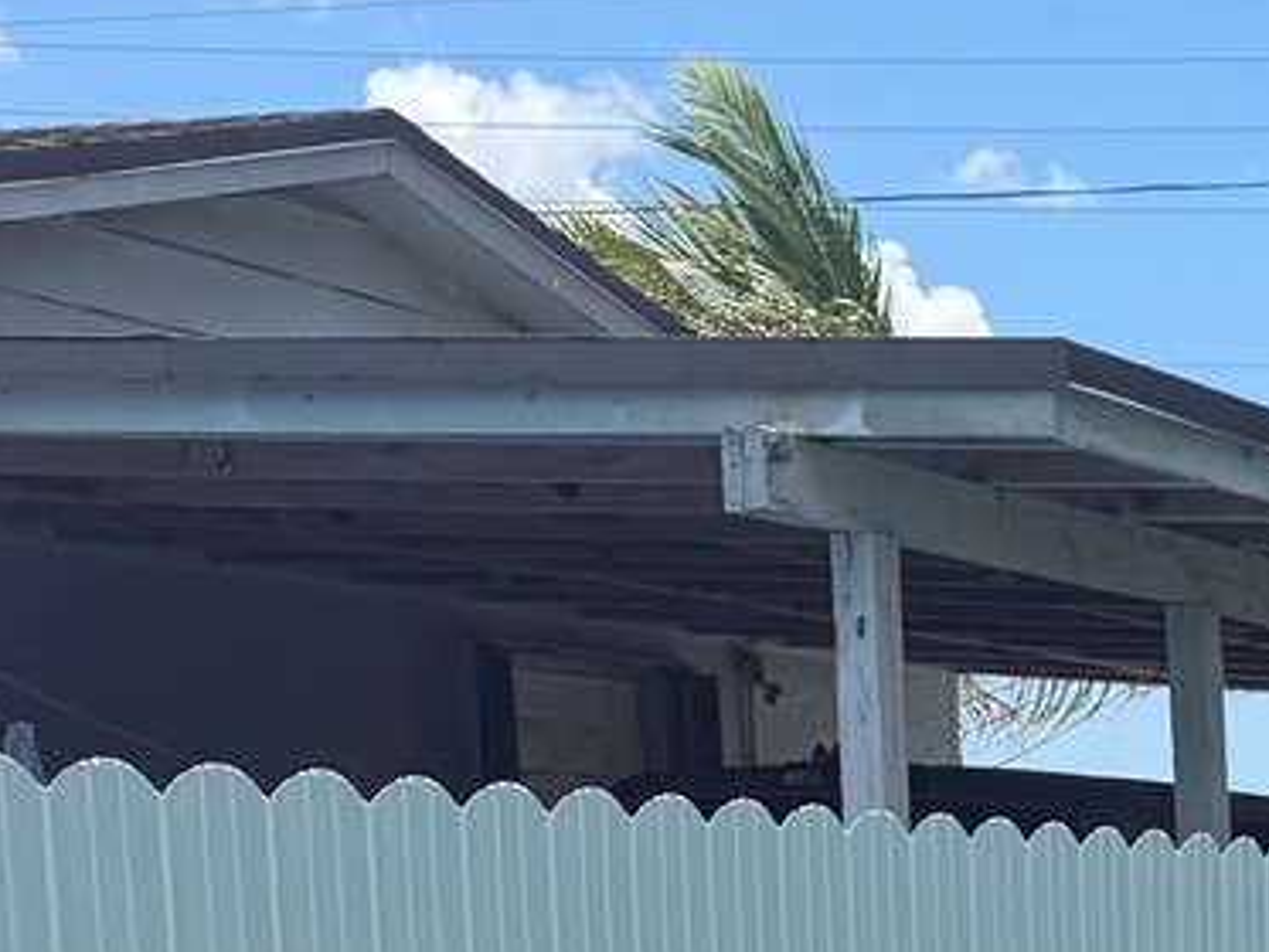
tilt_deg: -12.0
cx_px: 1892
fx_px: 3777
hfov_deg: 17.2
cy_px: 1782
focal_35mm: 103
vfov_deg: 12.9
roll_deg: -2.0
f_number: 1.78
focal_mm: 6.76
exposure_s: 1/3279
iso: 80
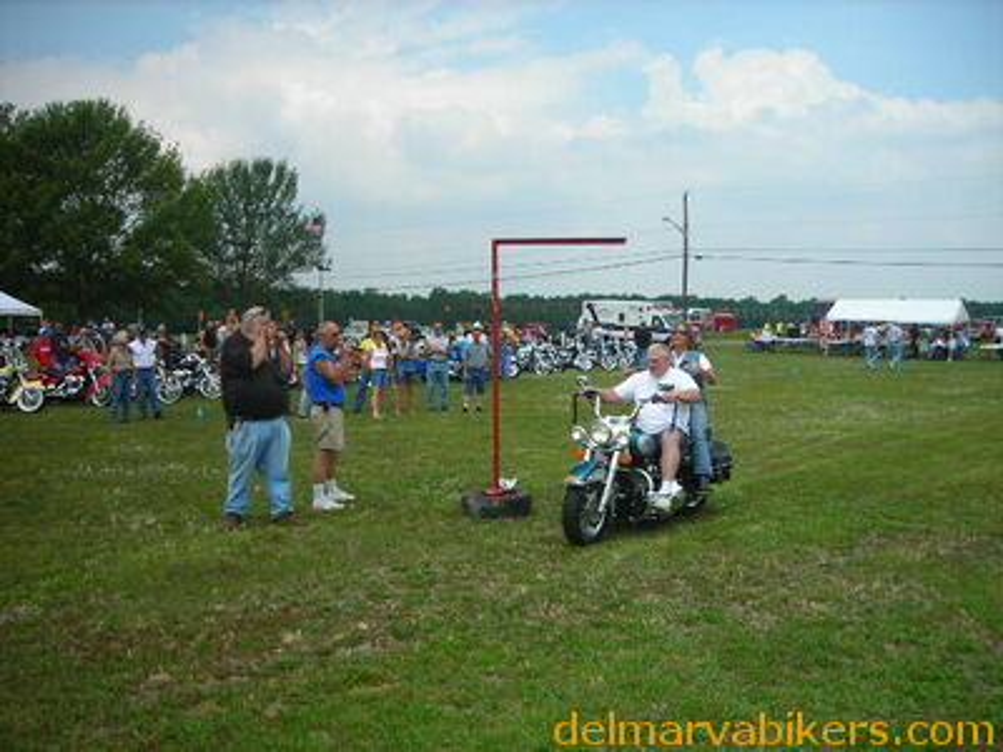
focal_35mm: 38
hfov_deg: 49.0
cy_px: 376
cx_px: 502
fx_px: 1101
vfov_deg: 37.7
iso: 50
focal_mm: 6.3
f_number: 6.4
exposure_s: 1/135
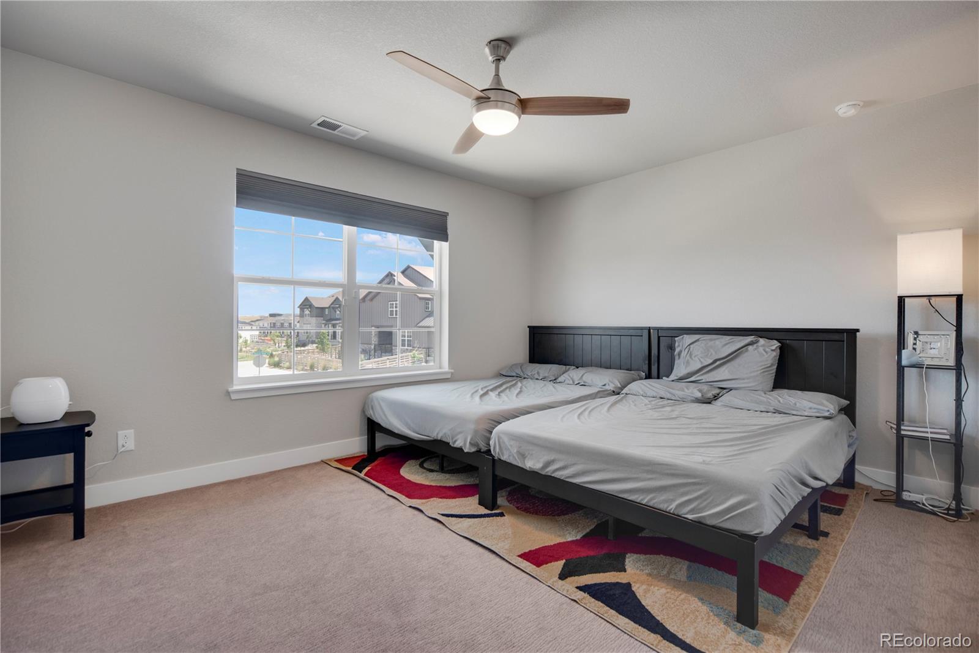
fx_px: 435
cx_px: 490
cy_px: 326
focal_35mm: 16
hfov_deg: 96.7
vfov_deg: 73.8
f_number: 8
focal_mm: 16
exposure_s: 1/60
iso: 400
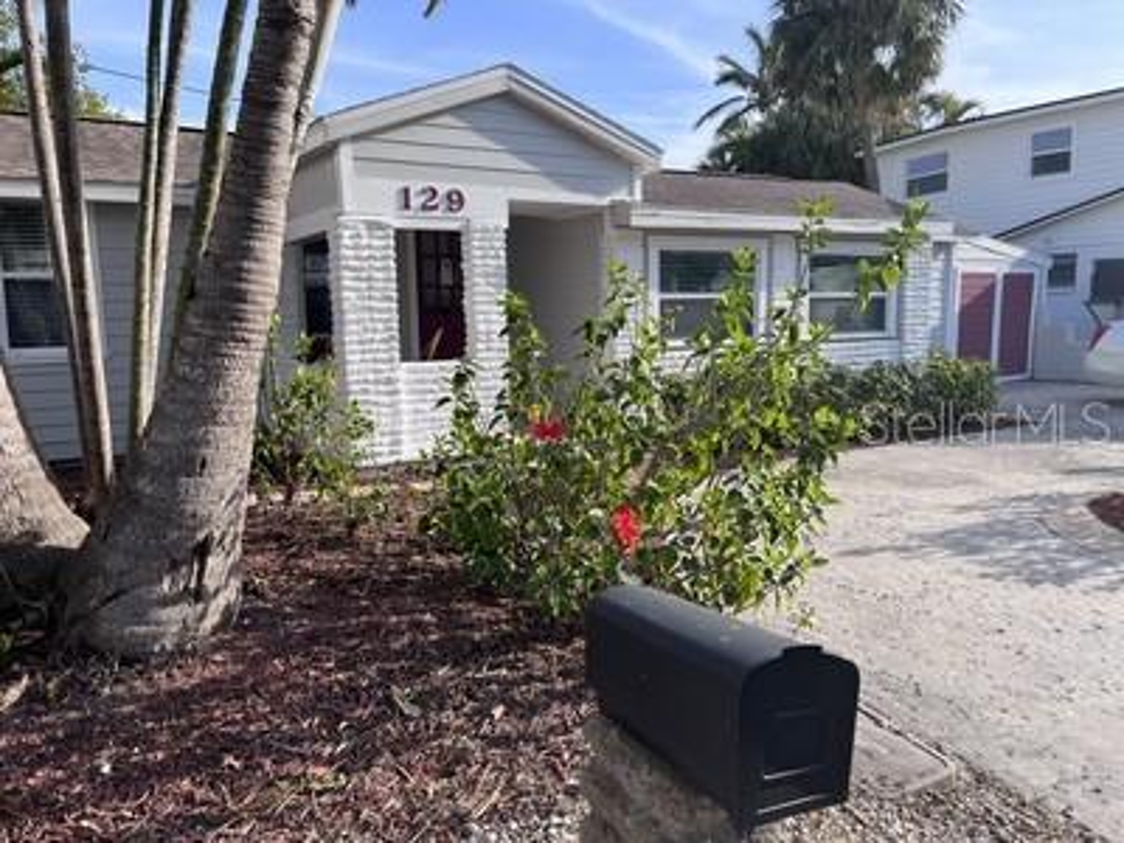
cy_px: 422
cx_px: 562
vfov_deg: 53.1
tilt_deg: -7.5
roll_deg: +0.8
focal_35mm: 26
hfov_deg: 67.3
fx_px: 844
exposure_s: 1/2024
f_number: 1.6
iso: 50
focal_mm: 5.1
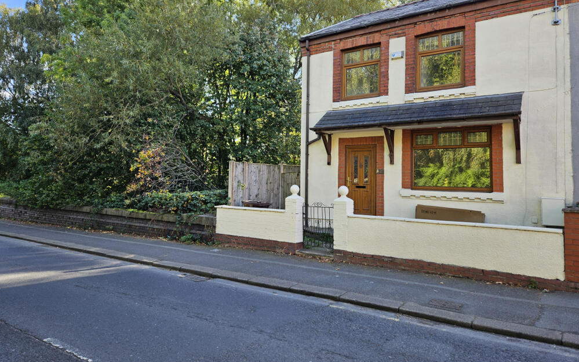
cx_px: 287
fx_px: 394
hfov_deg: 72.6
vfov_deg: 49.1
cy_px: 157
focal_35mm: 25
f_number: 1.8
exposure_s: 1/214
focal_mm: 5.4
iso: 25
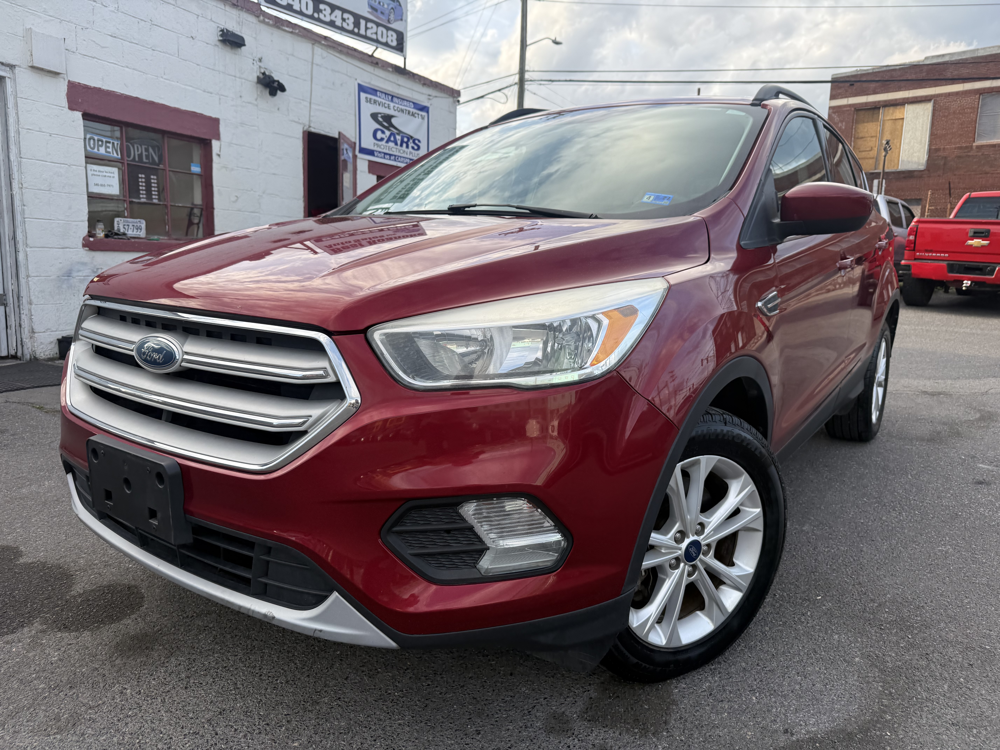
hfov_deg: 71.6
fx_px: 693
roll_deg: -1.5
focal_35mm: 24
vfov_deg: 56.8
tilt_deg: -9.4
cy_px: 375
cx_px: 500
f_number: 1.78
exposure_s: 1/1192
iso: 100
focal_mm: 6.76
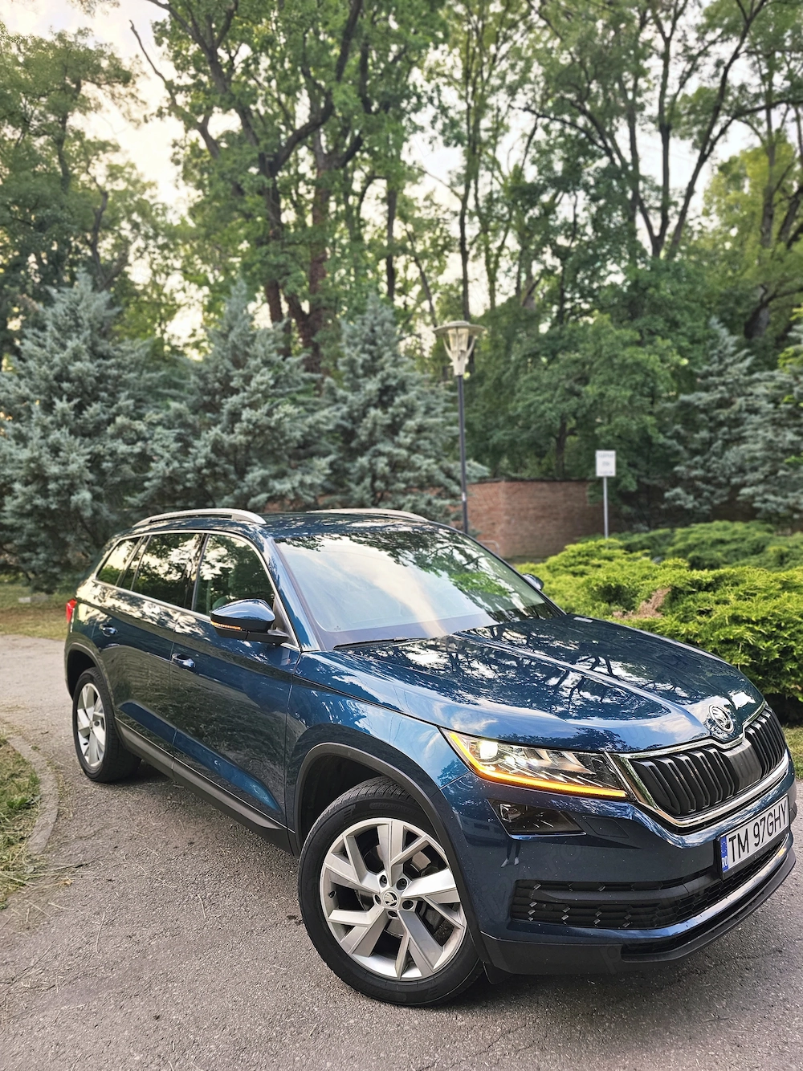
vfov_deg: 73.9
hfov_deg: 58.9
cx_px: 402
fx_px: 712
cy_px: 536
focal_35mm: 23
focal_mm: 6.3
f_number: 1.7
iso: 100
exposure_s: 1/101
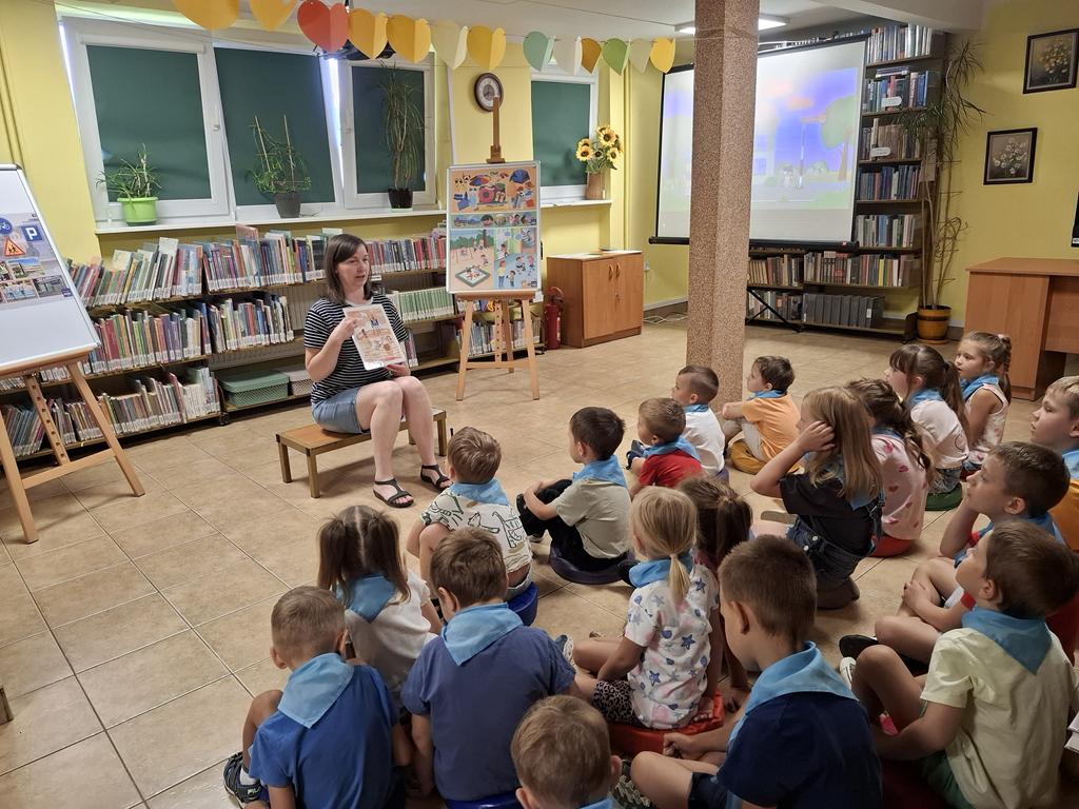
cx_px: 540
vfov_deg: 58.9
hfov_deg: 73.9
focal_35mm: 23
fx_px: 717
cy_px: 404
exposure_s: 1/100
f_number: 1.8
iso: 250
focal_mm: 5.54
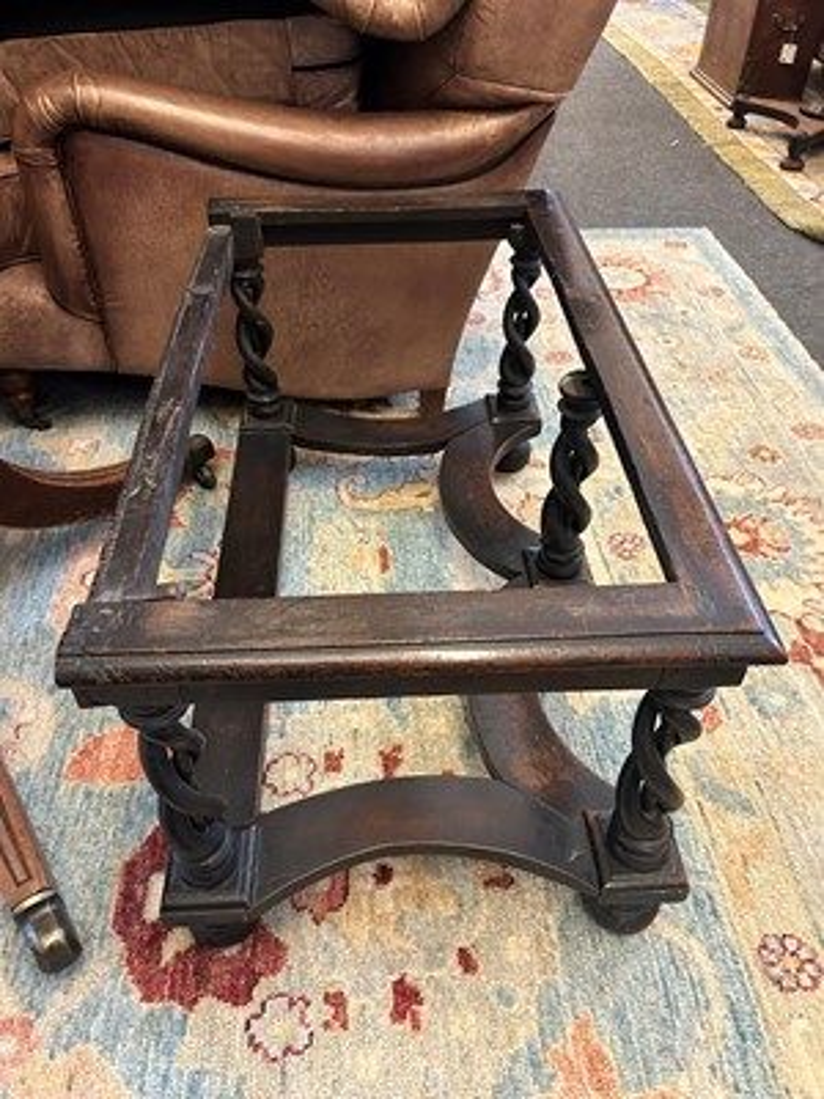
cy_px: 550
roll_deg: -1.3
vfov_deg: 67.3
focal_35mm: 26
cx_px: 412
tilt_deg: -43.1
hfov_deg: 53.1
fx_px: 825
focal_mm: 5.7
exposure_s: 1/50
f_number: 1.5
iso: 400
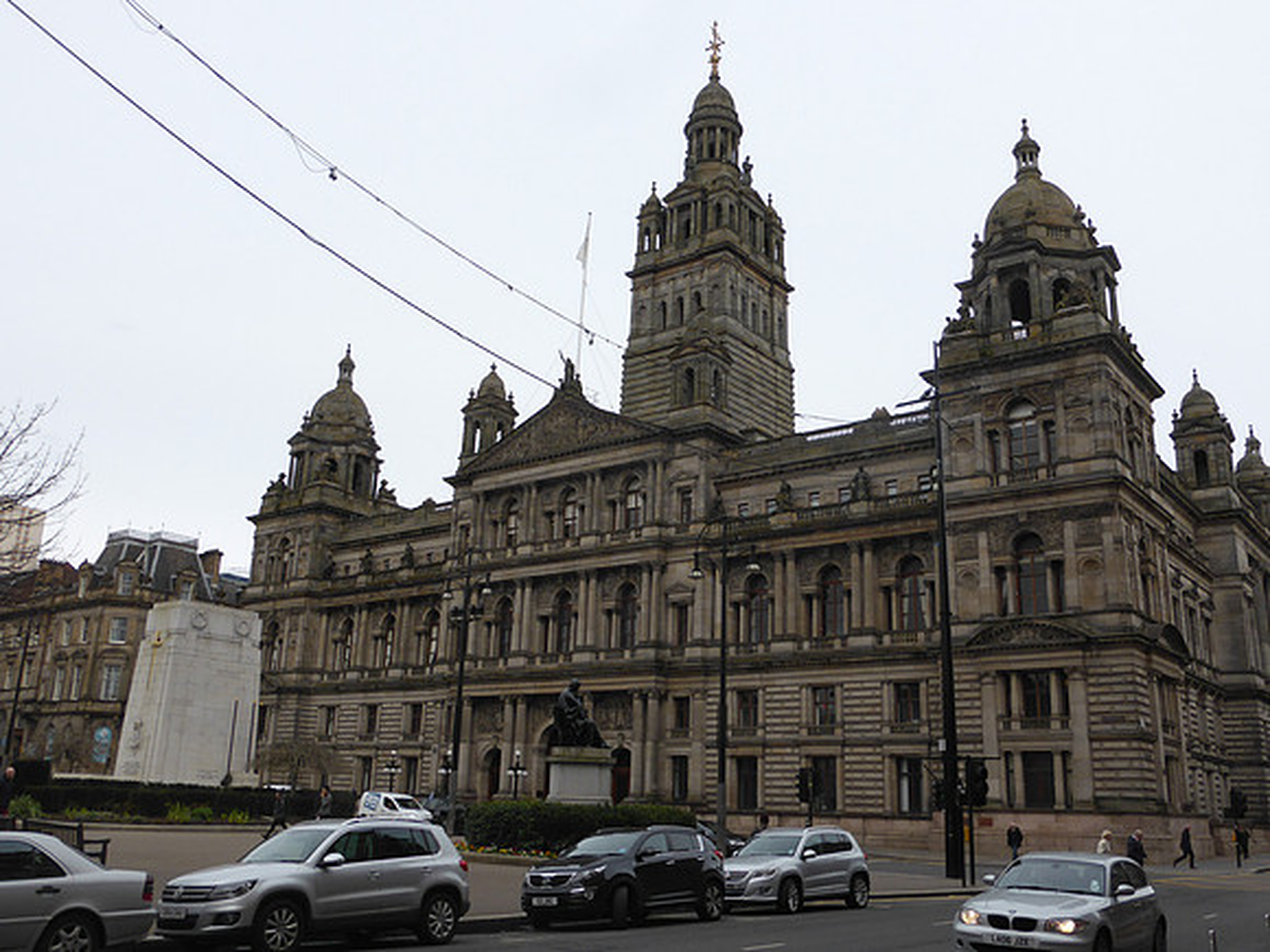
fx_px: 1137
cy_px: 476
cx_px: 635
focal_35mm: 31
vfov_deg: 45.4
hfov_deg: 58.4
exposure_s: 1/500
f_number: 3.6
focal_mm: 5.4
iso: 100
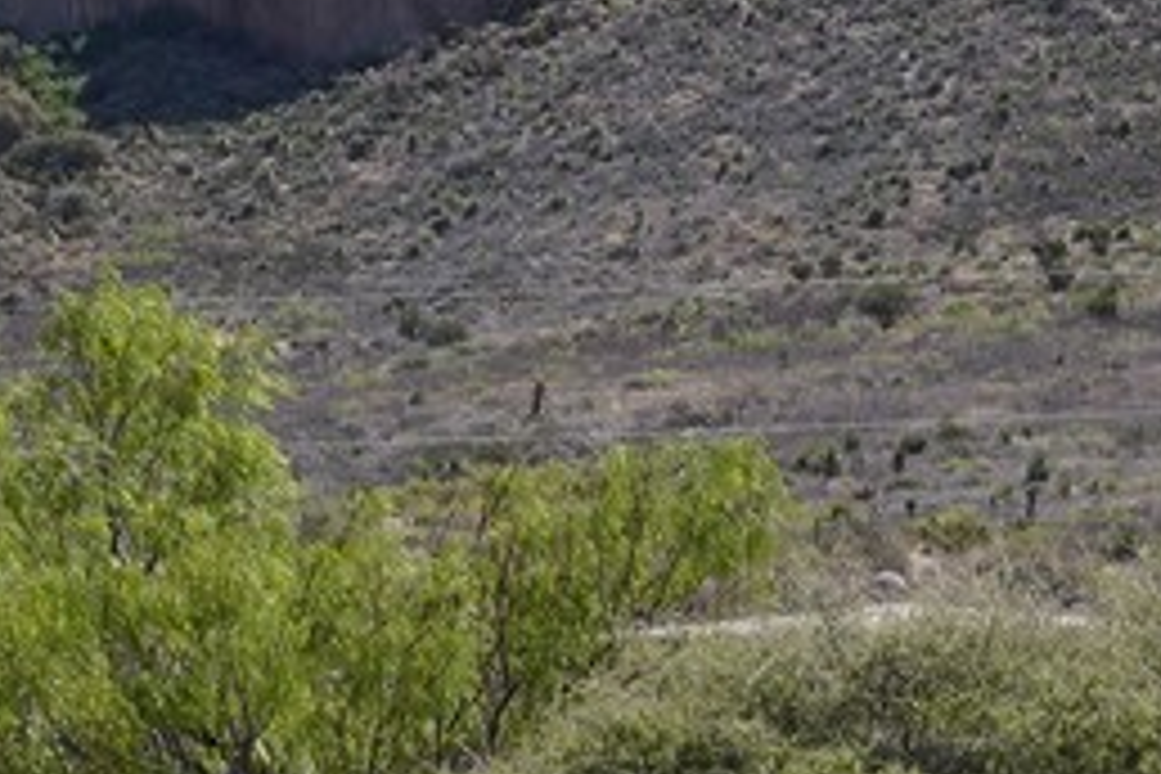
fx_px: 7739
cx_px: 94
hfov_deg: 8.5
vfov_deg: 5.7
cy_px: 76
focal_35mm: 240
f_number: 13
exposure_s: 1/100
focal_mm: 31
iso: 100
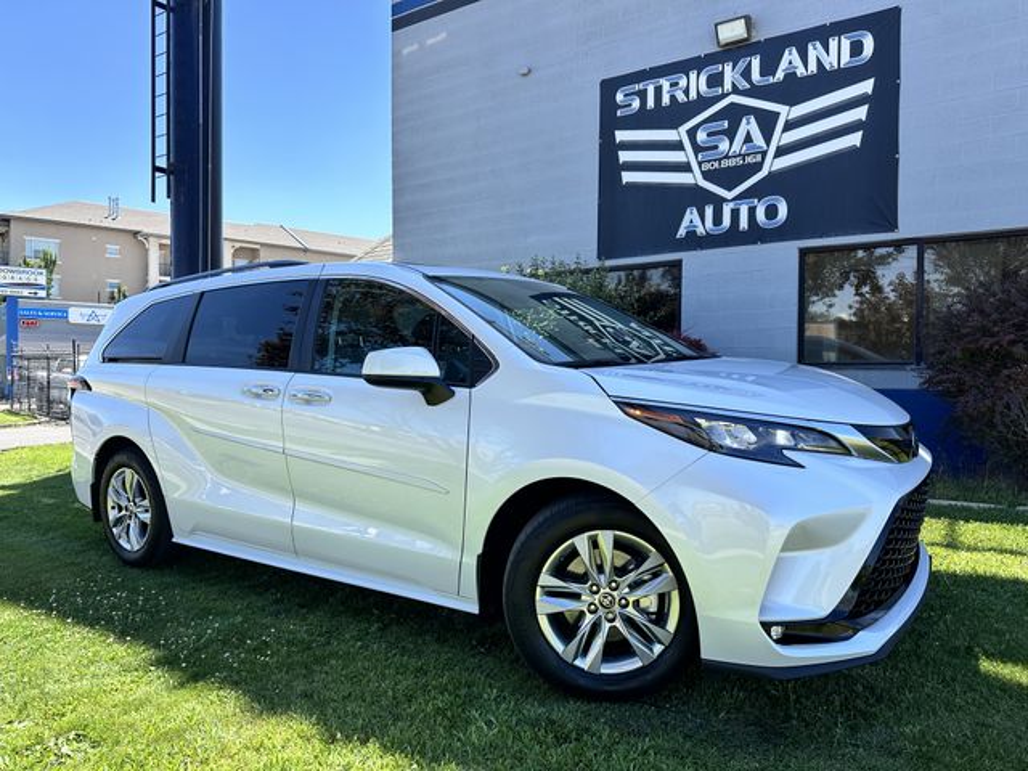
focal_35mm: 24
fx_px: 713
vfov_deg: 56.8
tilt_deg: -0.7
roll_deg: -0.5
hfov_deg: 71.6
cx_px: 514
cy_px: 386
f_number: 1.78
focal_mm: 6.86
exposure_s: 1/1321
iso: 80
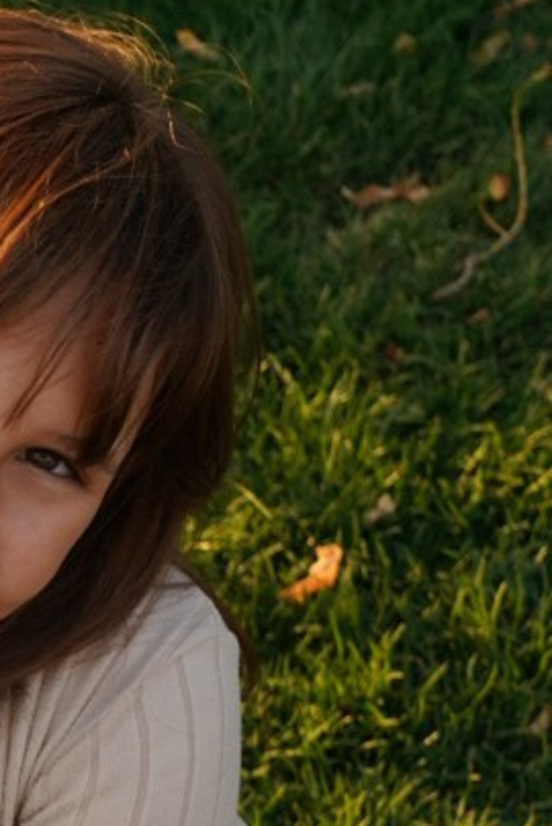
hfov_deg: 11.2
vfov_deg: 17.7
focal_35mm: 112
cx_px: -536
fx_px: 2571
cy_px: 863
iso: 160
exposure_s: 1/125
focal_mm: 28
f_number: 5.6
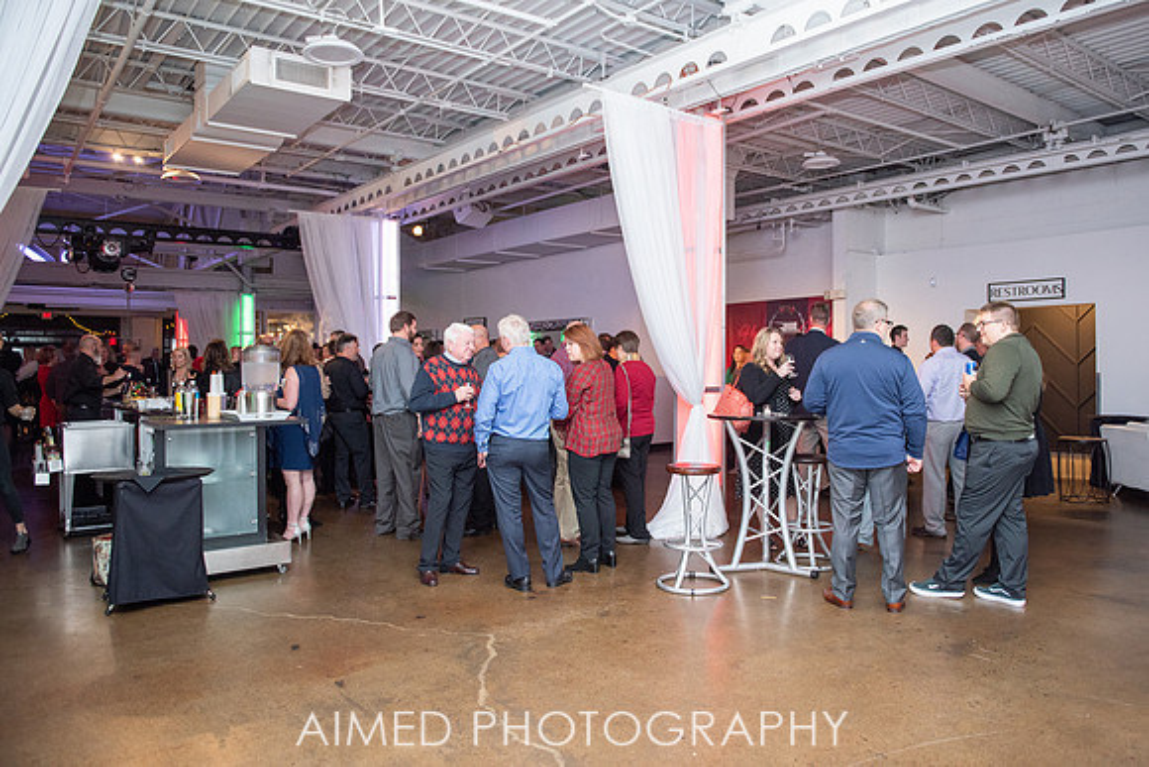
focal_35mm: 26
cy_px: 357
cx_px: 615
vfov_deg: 50.1
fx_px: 820
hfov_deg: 70.0
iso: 1000
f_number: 2.8
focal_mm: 24
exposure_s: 1/200
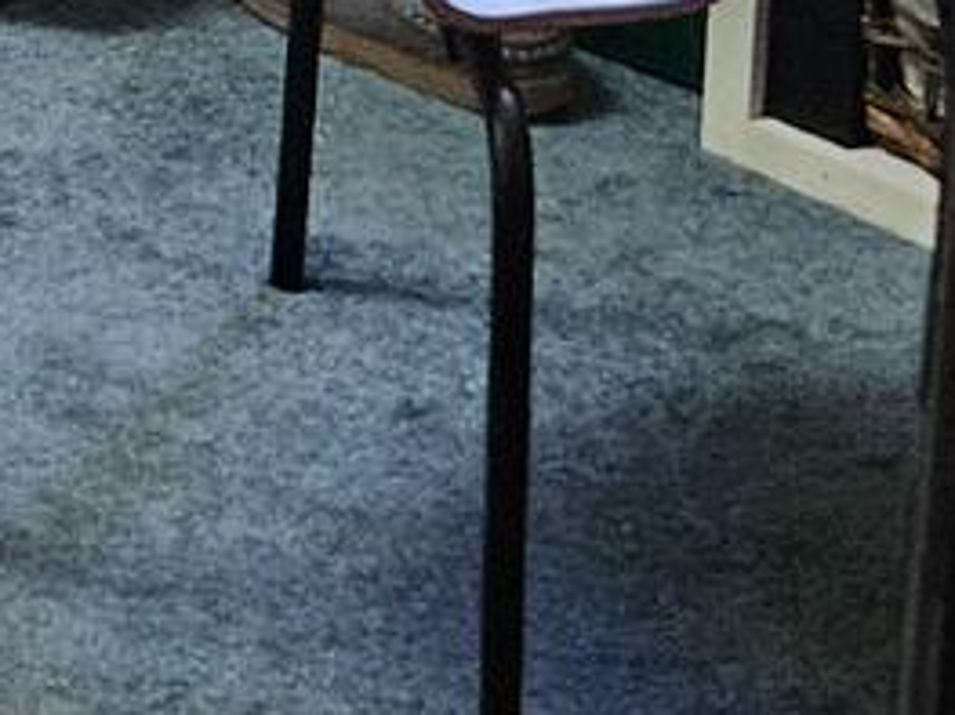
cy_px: -1198
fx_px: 4936
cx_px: -1177
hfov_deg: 9.9
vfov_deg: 7.5
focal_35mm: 179
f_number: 1.8
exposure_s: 1/60
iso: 640
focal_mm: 5.4
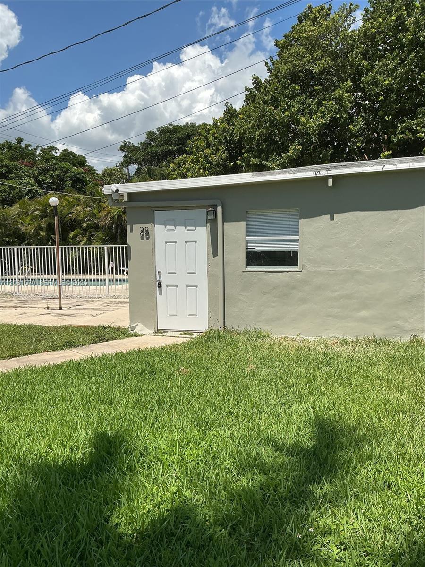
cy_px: 284
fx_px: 475
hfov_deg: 48.2
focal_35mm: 29
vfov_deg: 61.7
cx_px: 212
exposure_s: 1/2320
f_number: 1.8
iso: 25
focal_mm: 3
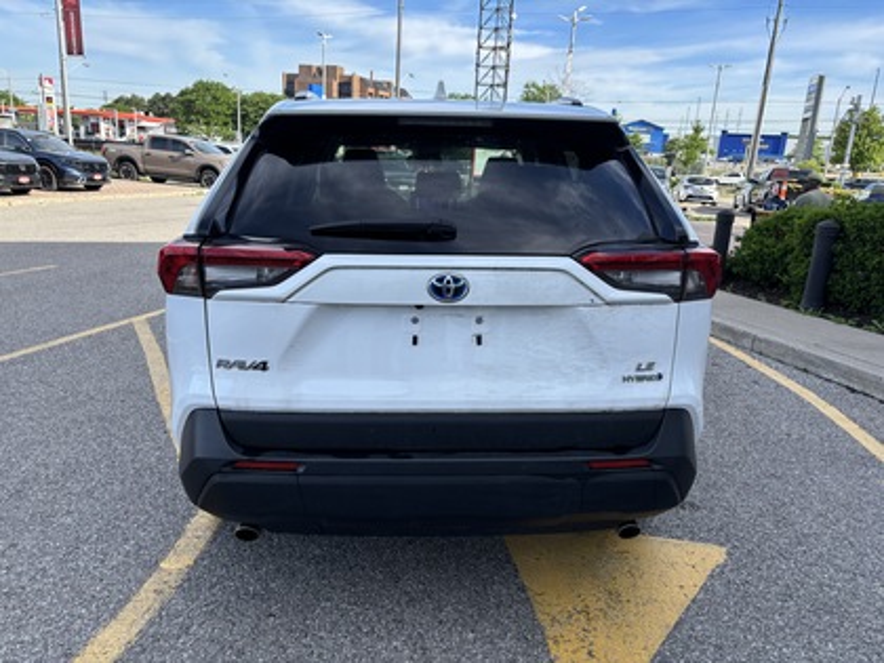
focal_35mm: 26
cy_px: 332
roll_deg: -3.5
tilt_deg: -15.9
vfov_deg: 53.1
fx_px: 664
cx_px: 442
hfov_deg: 67.3
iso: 50
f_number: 1.6
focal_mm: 5.96
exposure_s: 1/1178
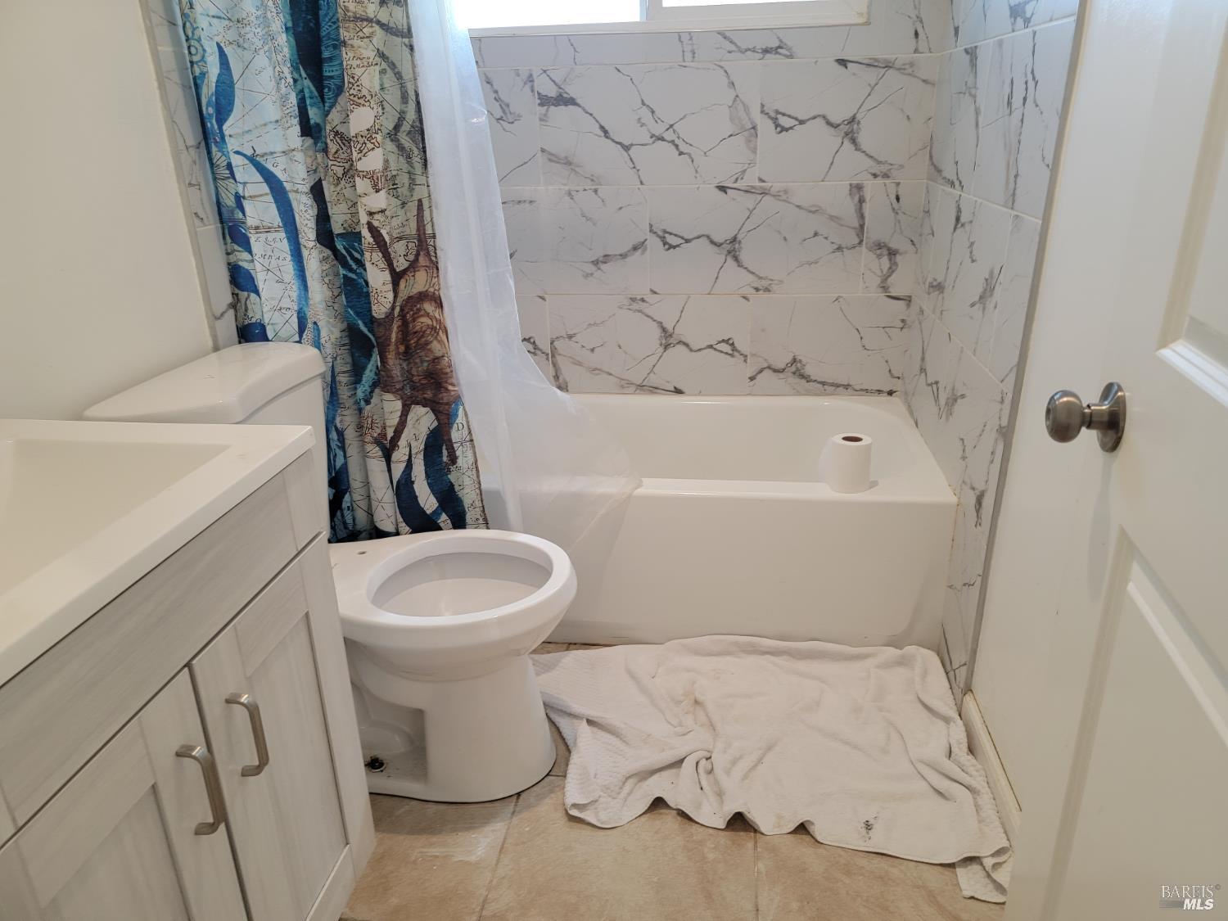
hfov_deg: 71.6
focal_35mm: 24
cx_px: 614
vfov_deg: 56.8
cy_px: 460
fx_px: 851
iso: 80
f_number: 1.8
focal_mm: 6.7
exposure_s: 1/48.1
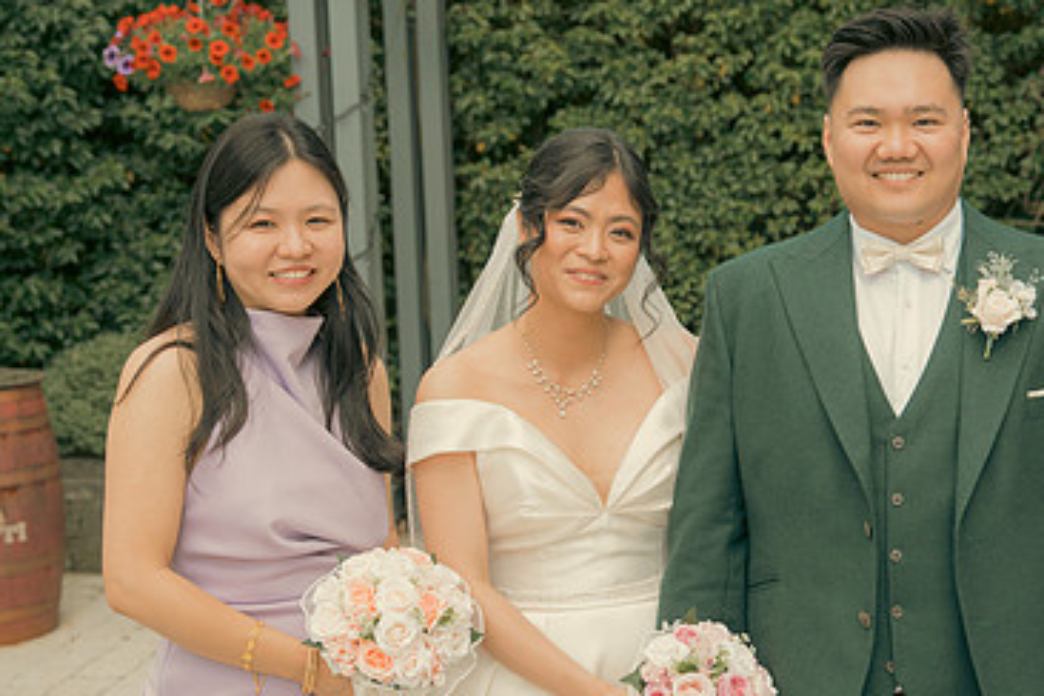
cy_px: 449
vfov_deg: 20.9
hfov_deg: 30.4
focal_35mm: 65
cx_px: 799
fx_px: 1885
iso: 125
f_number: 3.5
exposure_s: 1/250
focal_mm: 41
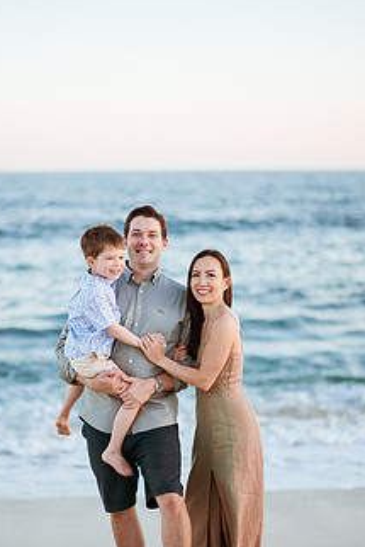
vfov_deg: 25.0
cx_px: 161
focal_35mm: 81
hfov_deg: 16.9
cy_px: 319
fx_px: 1230
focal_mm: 58
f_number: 1.4
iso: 100
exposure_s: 1/800
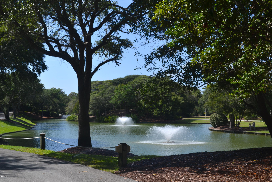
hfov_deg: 35.1
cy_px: 91
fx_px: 431
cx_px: 136
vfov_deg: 23.8
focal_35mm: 57
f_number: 7.1
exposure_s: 1/200
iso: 100
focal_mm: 38
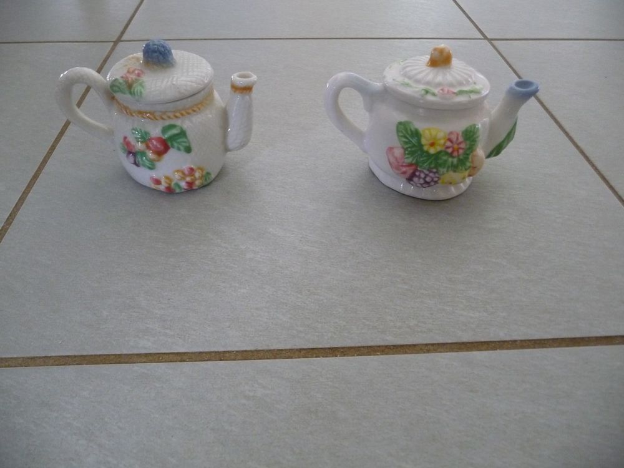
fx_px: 505
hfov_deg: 63.4
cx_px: 312
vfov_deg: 49.7
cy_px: 234
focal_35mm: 28
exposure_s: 1/20
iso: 400
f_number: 3.3
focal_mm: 4.7
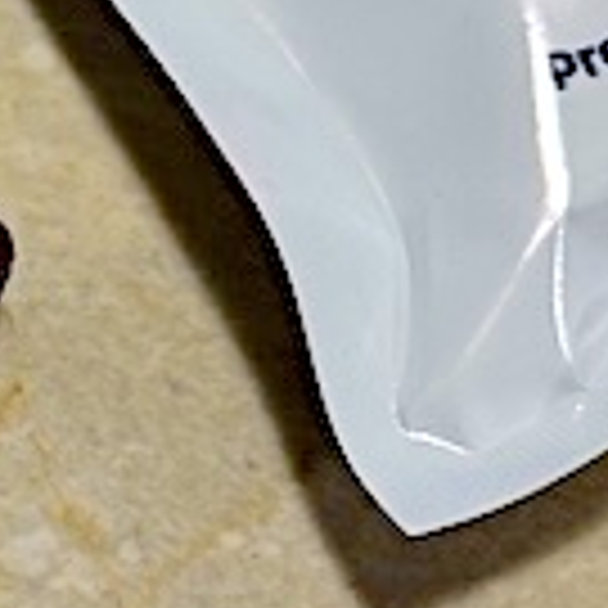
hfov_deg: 8.2
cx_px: -653
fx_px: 3994
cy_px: 162
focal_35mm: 201
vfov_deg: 8.7
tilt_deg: -59.6
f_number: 1.78
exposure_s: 1/50
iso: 50
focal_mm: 6.76
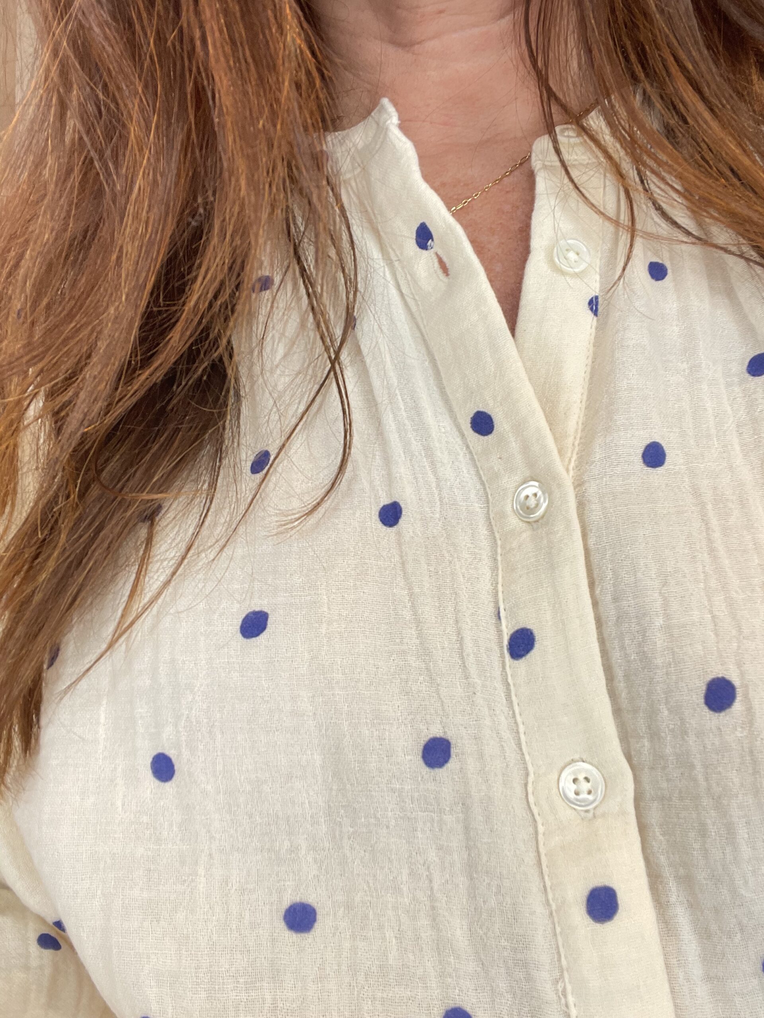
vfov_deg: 60.0
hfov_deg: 46.8
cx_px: 382
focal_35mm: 30
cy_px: 509
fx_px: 883
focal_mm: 2.71
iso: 25
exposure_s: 1/100
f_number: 2.2
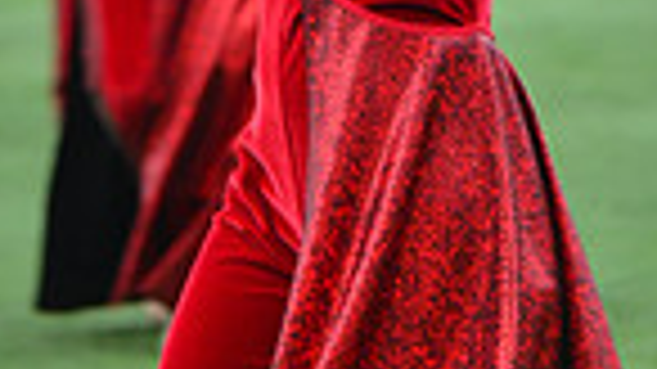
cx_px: 304
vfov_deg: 1.9
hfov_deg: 3.4
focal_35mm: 643
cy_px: -450
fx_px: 11198
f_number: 5.6
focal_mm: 200
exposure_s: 1/640
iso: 200
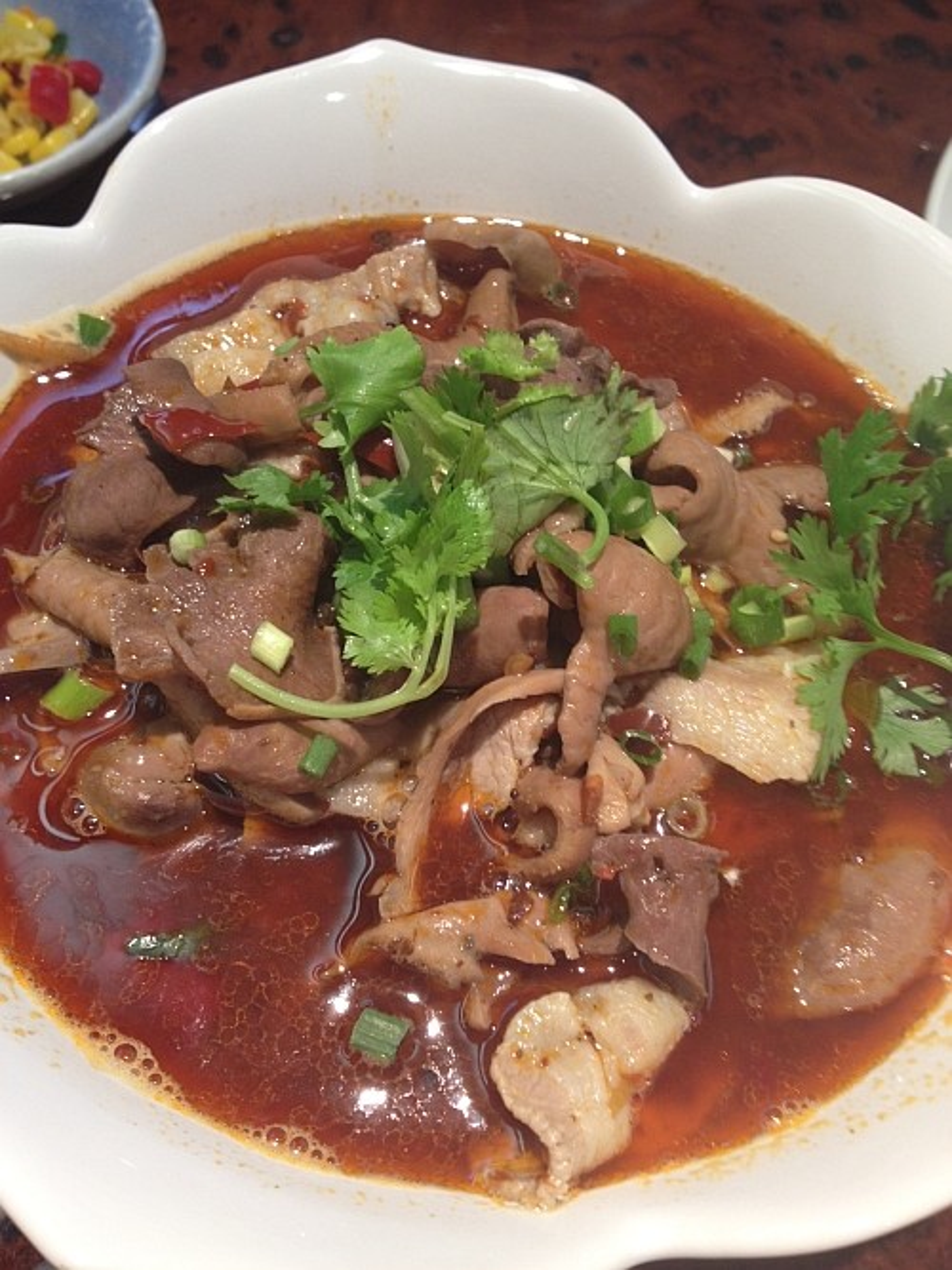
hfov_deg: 40.7
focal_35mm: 35
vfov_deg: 52.6
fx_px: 1284
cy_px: 635
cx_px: 476
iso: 64
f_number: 2.4
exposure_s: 1/20
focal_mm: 4.28
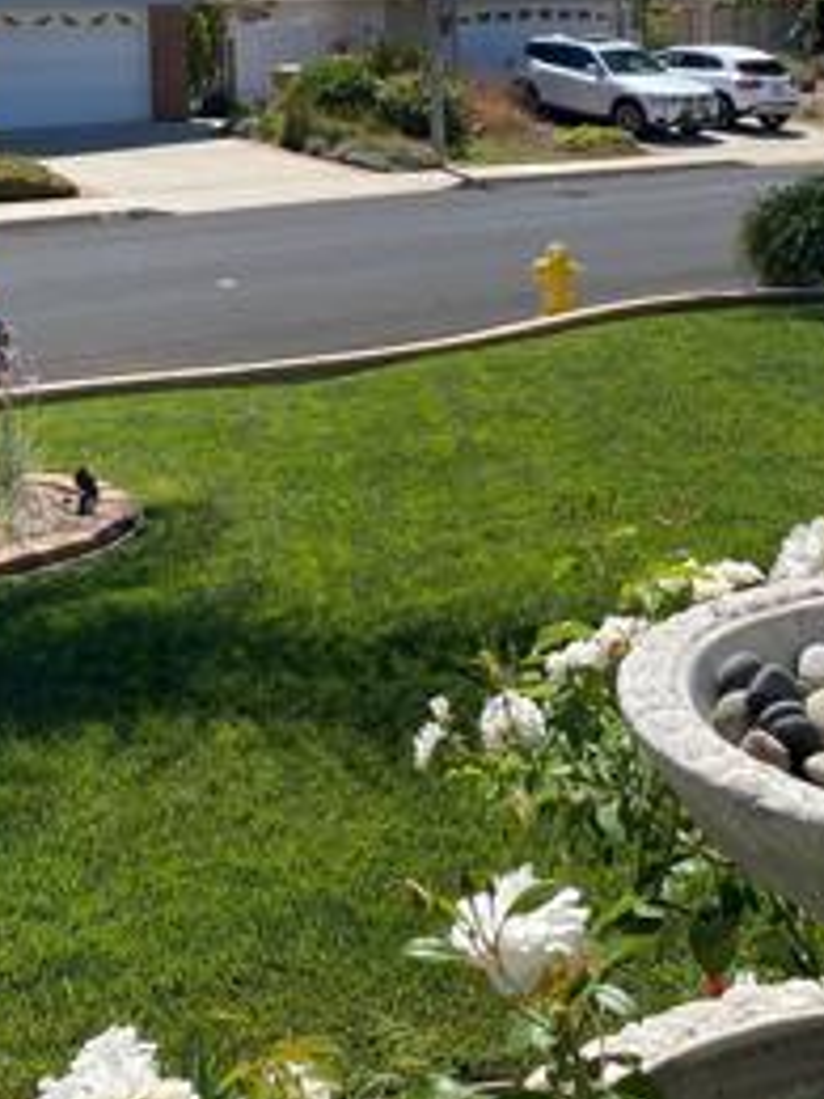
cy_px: 46
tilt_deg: -1.7
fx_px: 2031
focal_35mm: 64
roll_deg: +1.4
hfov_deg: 22.8
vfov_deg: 28.7
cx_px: 283
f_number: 1.8
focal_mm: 4.25
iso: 32
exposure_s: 1/2513
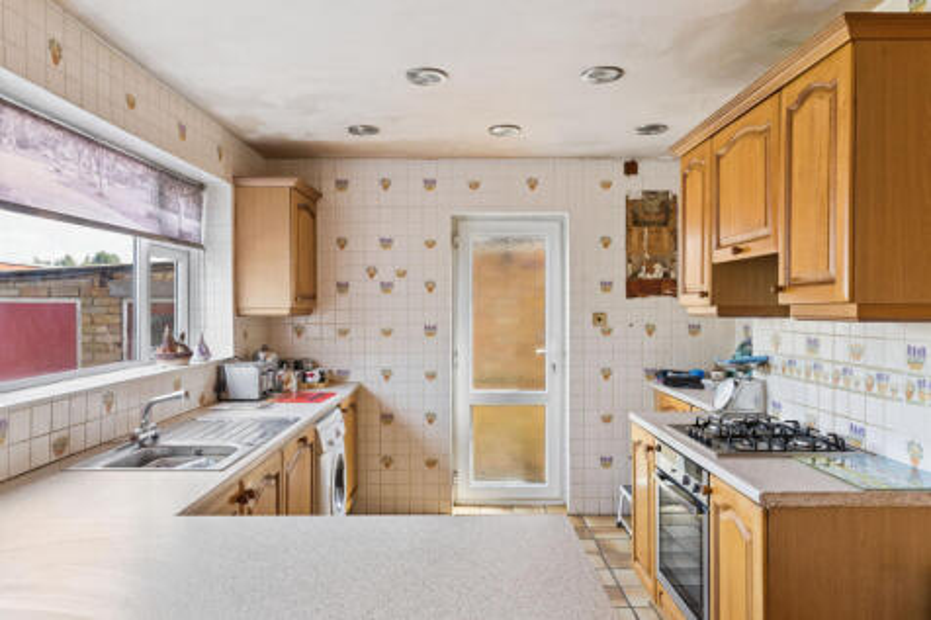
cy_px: 310
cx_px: 466
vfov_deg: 51.3
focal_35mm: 25
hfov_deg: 71.5
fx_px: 646
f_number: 6.3
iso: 800
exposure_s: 1/100
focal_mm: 25
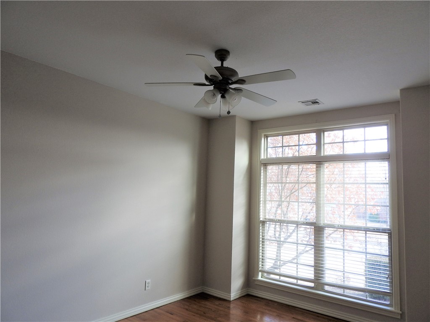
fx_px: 298
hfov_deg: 71.6
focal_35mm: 24
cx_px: 215
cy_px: 161
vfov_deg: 56.8
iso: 100
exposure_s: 1/40
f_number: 3.3
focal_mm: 4.3
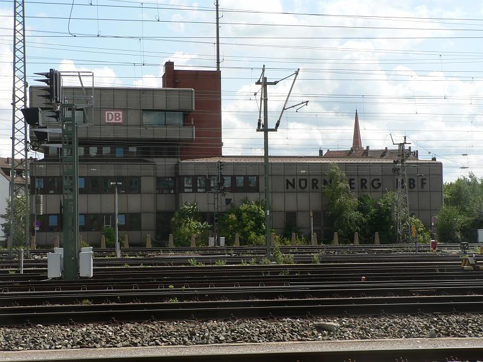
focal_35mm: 62
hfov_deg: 31.2
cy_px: 181
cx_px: 242
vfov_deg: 23.7
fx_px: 865
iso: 80
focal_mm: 10.4
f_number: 5.6
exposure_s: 1/400
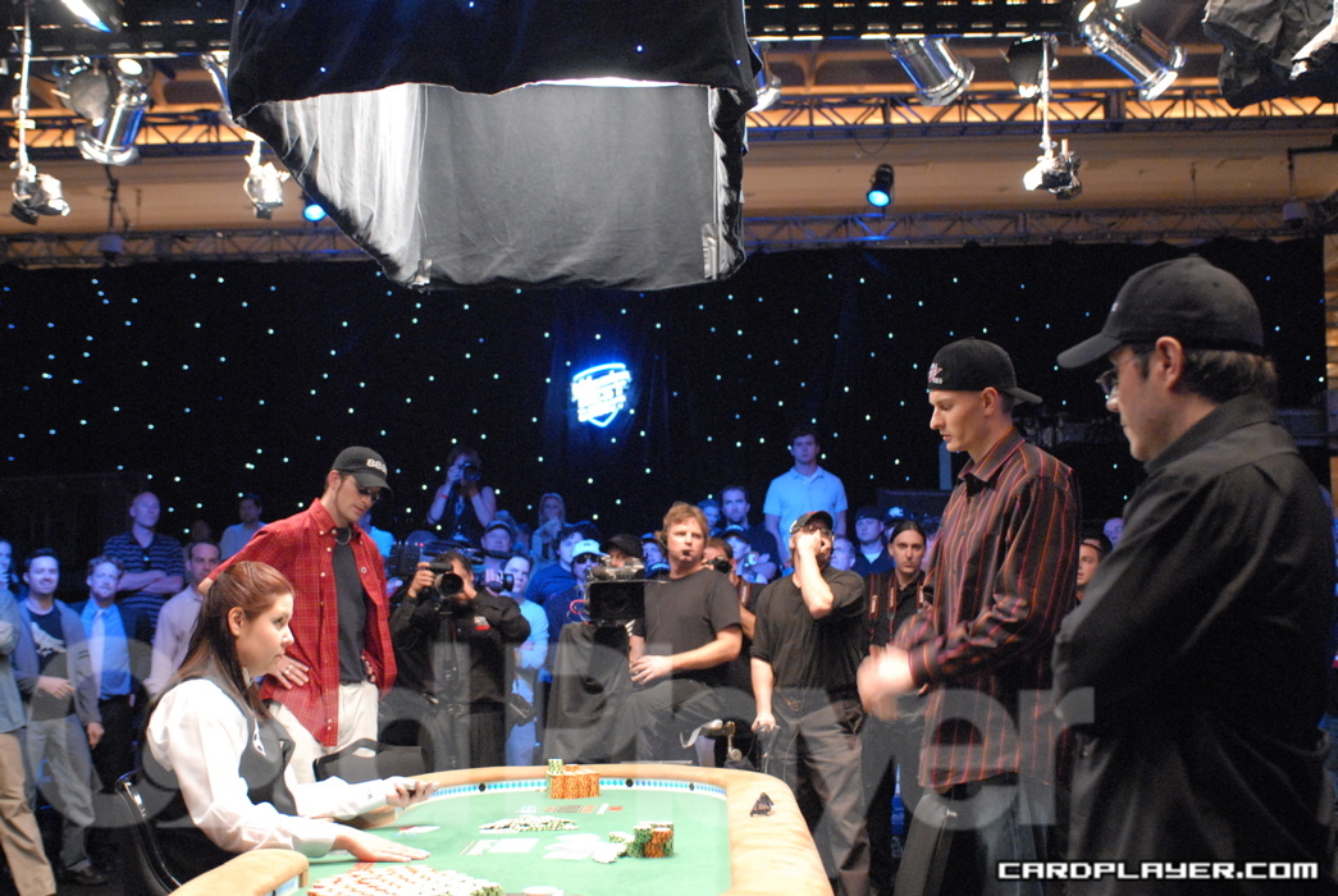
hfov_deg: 46.3
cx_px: 669
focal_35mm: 42
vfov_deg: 32.0
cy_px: 448
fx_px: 1563
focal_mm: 28
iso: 1600
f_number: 2.8
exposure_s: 1/40
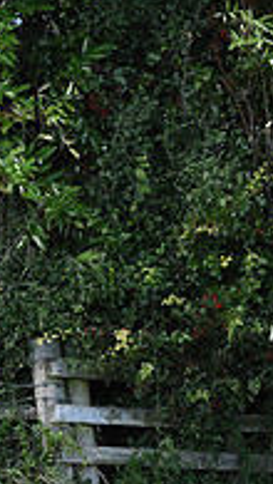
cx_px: 623
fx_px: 5406
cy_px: 251
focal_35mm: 421
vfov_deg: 5.1
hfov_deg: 2.9
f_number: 5.6
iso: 3200
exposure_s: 1/1250
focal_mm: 135
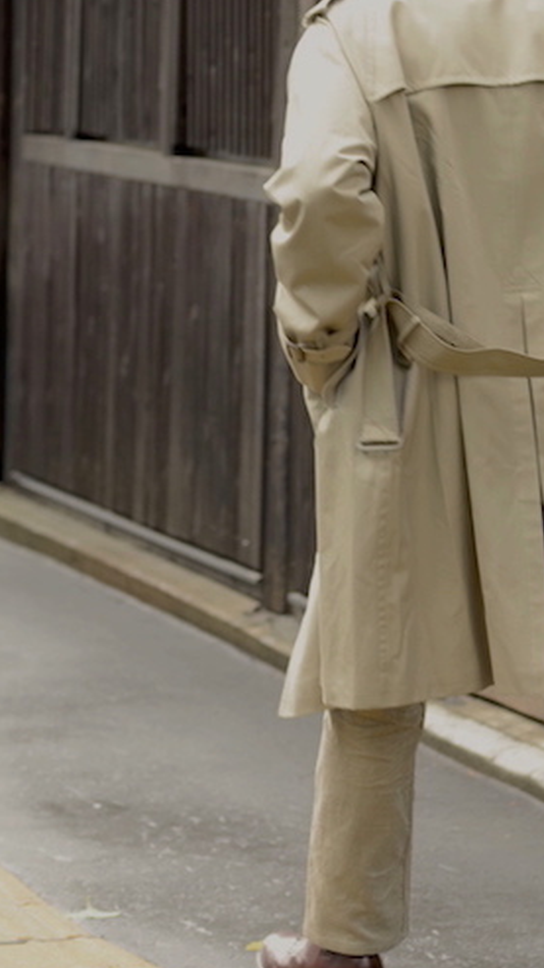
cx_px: 370
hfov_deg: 5.8
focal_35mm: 208
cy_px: 316
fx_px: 5334
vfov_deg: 10.4
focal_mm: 85
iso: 160
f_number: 1.8
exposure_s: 1/80
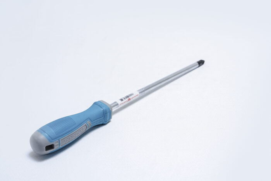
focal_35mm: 66
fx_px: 497
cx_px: 136
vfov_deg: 20.7
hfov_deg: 30.5
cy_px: 90
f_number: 9
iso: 3200
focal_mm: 66
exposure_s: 1/200
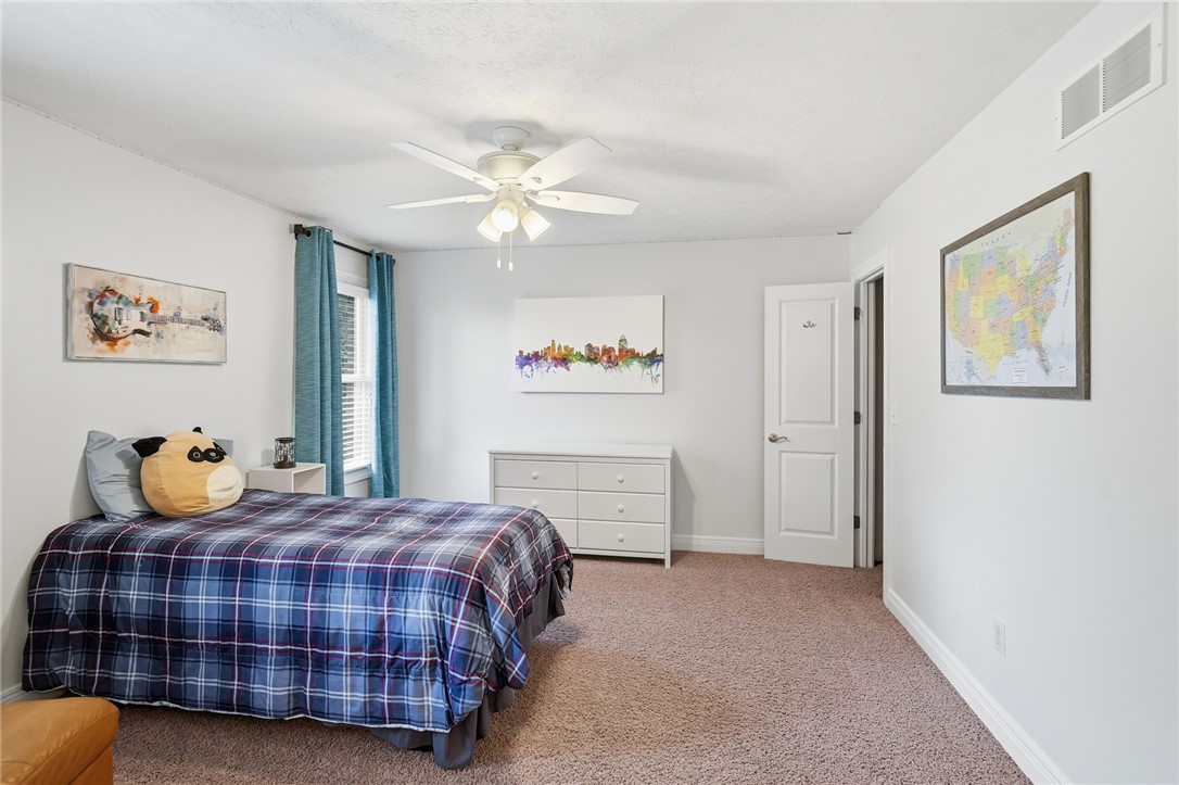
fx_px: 524
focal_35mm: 16
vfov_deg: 73.7
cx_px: 590
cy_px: 392
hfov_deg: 96.8
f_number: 5.6
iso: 100
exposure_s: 1/100
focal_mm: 16
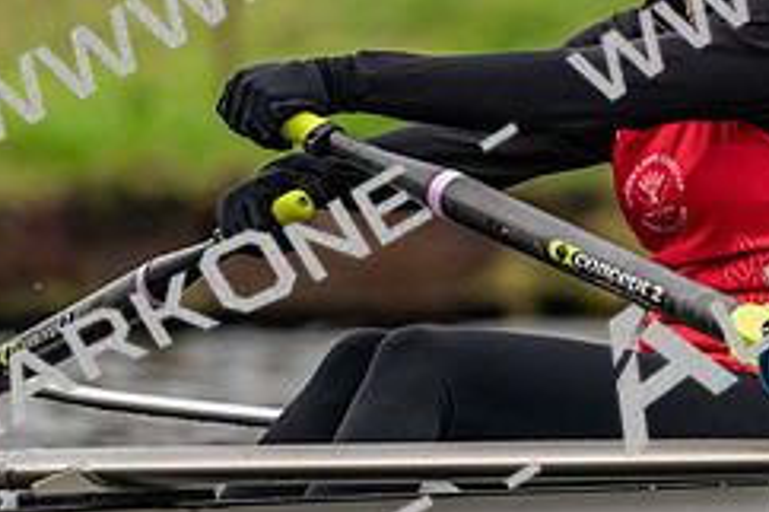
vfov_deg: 1.4
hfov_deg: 2.2
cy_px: 154
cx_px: 337
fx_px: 20471
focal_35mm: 959
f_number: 4.5
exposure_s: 1/2000
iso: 3600
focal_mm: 400
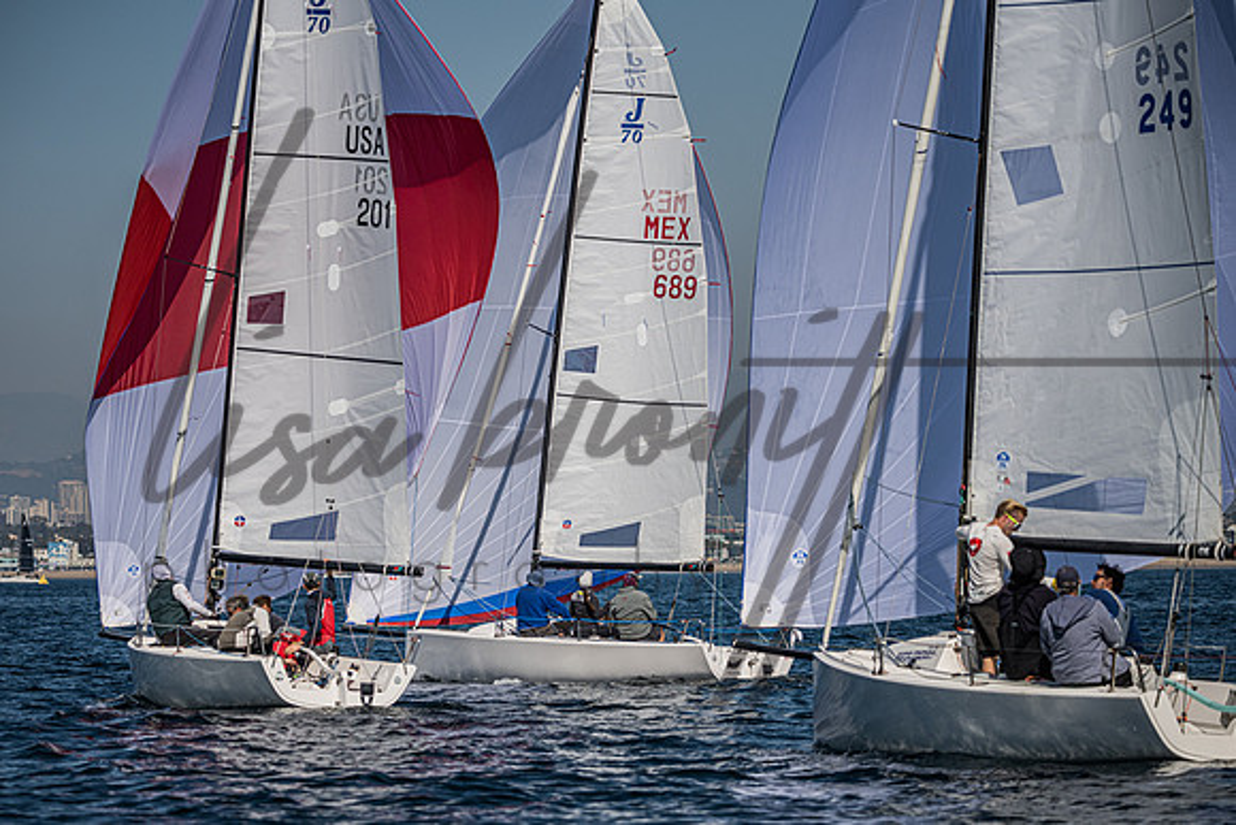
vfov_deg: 8.1
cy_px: 446
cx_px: 566
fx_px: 5791
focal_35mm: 169
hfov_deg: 12.2
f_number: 4.8
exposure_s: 1/8000
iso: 400
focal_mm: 155
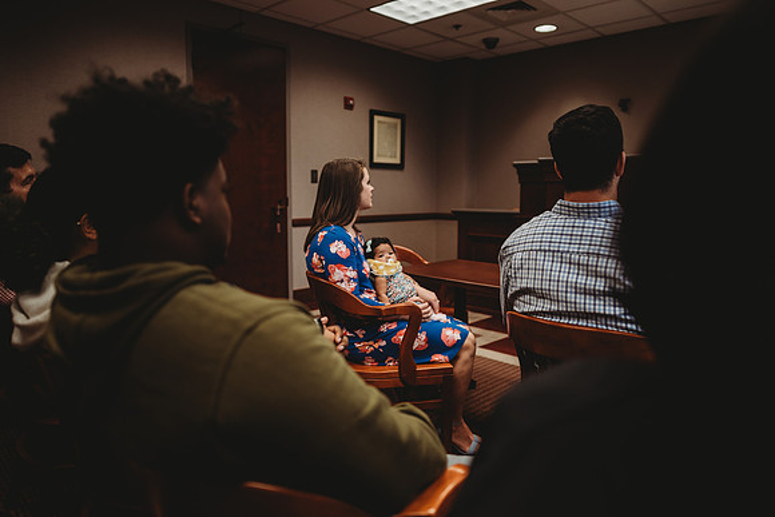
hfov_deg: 73.7
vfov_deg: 53.2
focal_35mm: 24
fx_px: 517
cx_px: 388
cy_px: 258
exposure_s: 1/250
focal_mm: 24
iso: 500
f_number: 2
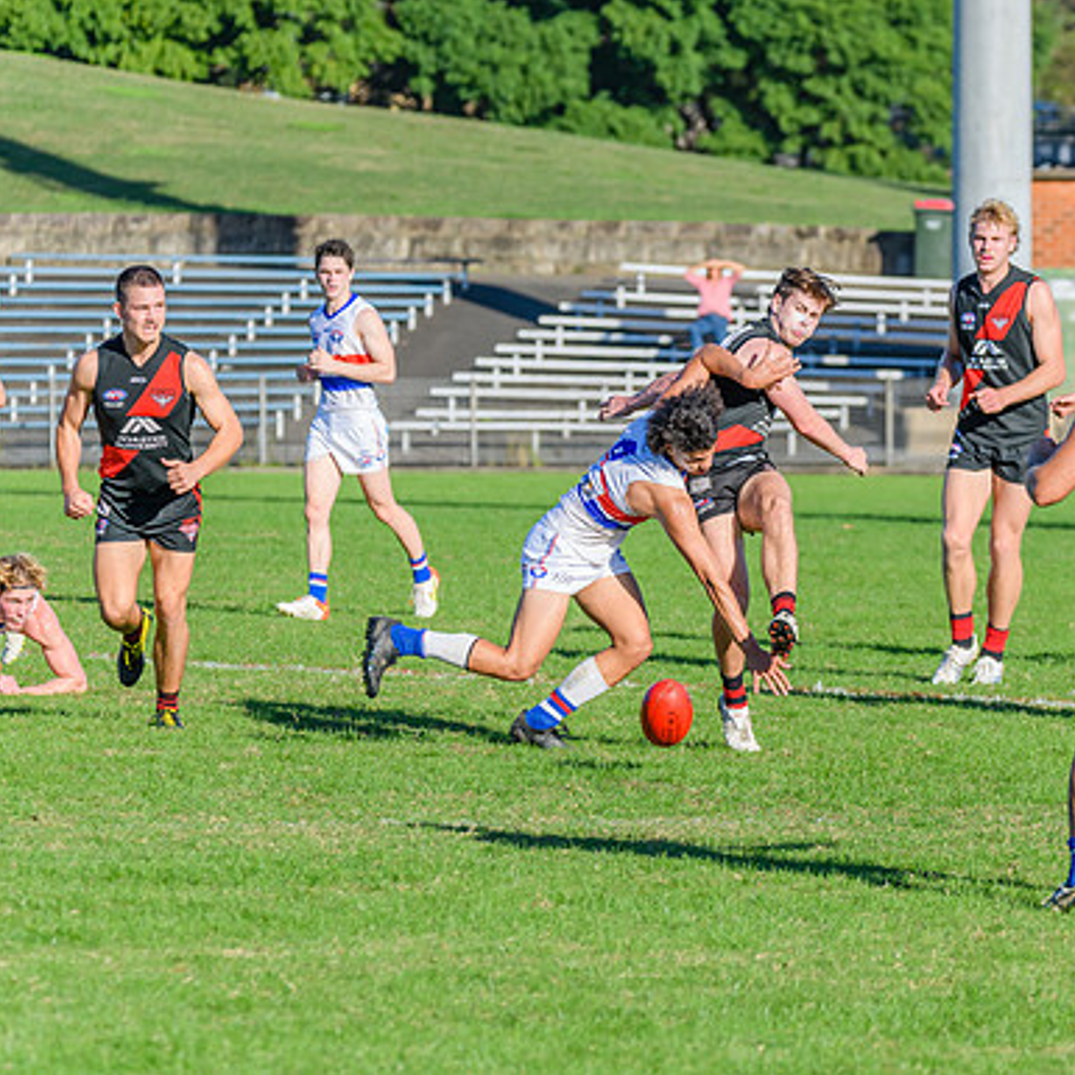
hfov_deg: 5.4
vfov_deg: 5.4
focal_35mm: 323
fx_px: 11349
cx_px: 750
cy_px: 565
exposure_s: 1/2000
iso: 800
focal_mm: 240
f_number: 8
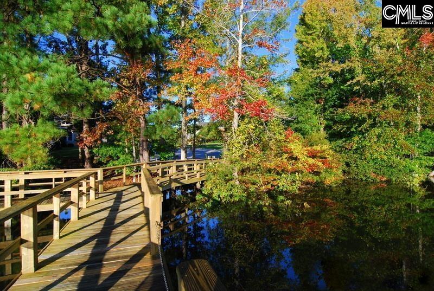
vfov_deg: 67.6
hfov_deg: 89.9
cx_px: 217
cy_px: 146
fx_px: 217
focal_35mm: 18
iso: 400
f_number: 5
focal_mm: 12
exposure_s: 1/800
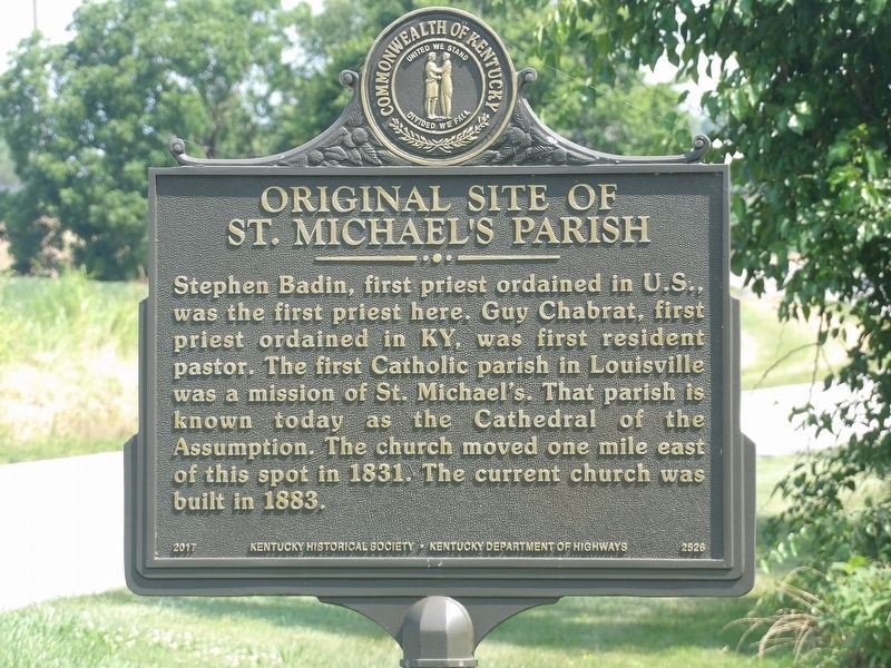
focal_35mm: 363
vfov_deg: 4.1
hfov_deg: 5.5
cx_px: 446
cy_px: 334
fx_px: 9343
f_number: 4.2
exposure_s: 1/174
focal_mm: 65.2
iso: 100
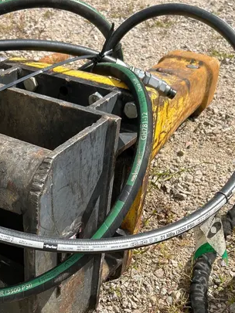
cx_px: 80
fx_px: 425
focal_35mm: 47
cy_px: 234
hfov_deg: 30.7
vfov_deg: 39.4
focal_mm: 5.7
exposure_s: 1/4115
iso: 50
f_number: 1.5
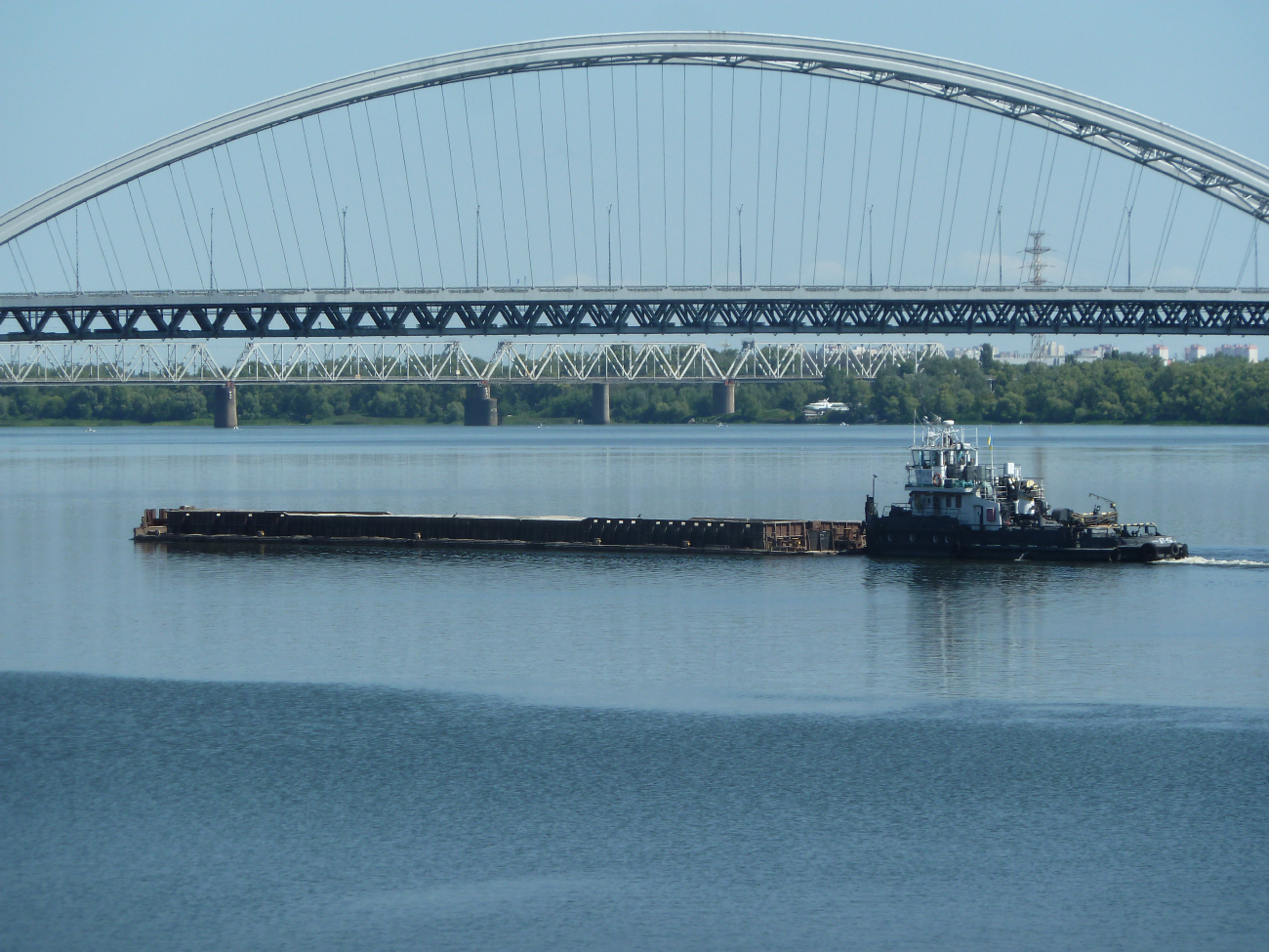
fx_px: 7185
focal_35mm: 196
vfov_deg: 7.6
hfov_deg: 10.1
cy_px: 476
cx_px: 634
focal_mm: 32.1
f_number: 5
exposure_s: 1/400
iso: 80
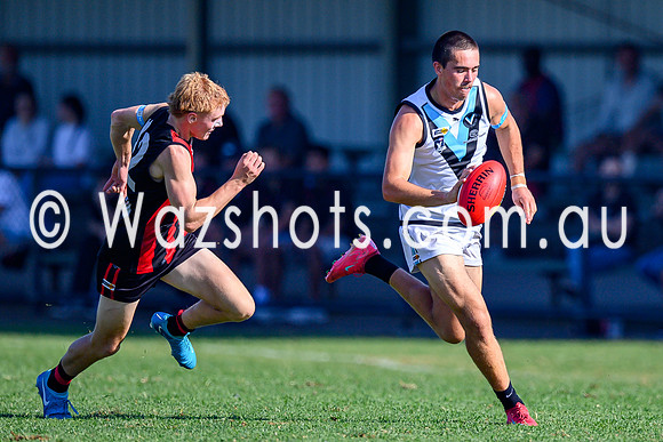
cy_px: 170
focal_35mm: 971
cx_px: 498
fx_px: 17894
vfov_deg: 1.4
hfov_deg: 2.1
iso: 400
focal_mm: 500
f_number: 4
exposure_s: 1/2500
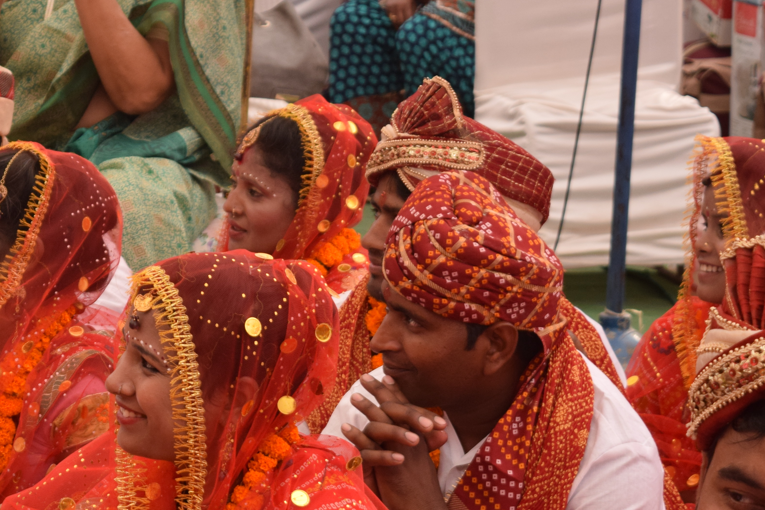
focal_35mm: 157
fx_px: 3335
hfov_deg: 13.0
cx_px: 130
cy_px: 428
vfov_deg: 8.7
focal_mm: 55
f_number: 5.6
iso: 400
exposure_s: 1/250
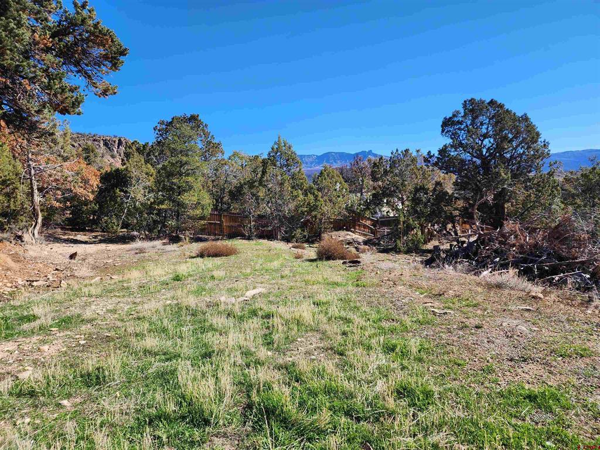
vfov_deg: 58.9
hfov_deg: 73.9
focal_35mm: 23
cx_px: 300
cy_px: 225
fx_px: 399
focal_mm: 6.4
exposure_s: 1/818
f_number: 1.8
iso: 12
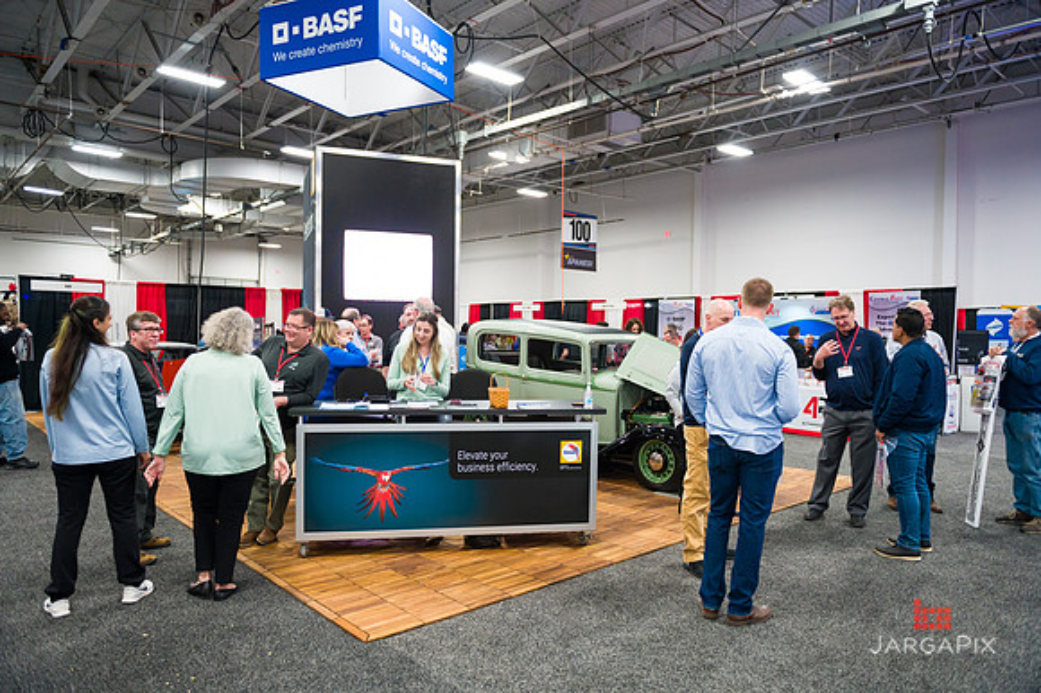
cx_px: 520
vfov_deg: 53.1
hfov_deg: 73.8
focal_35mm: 24
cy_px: 346
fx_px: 694
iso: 3200
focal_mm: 24
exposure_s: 1/320
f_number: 3.2
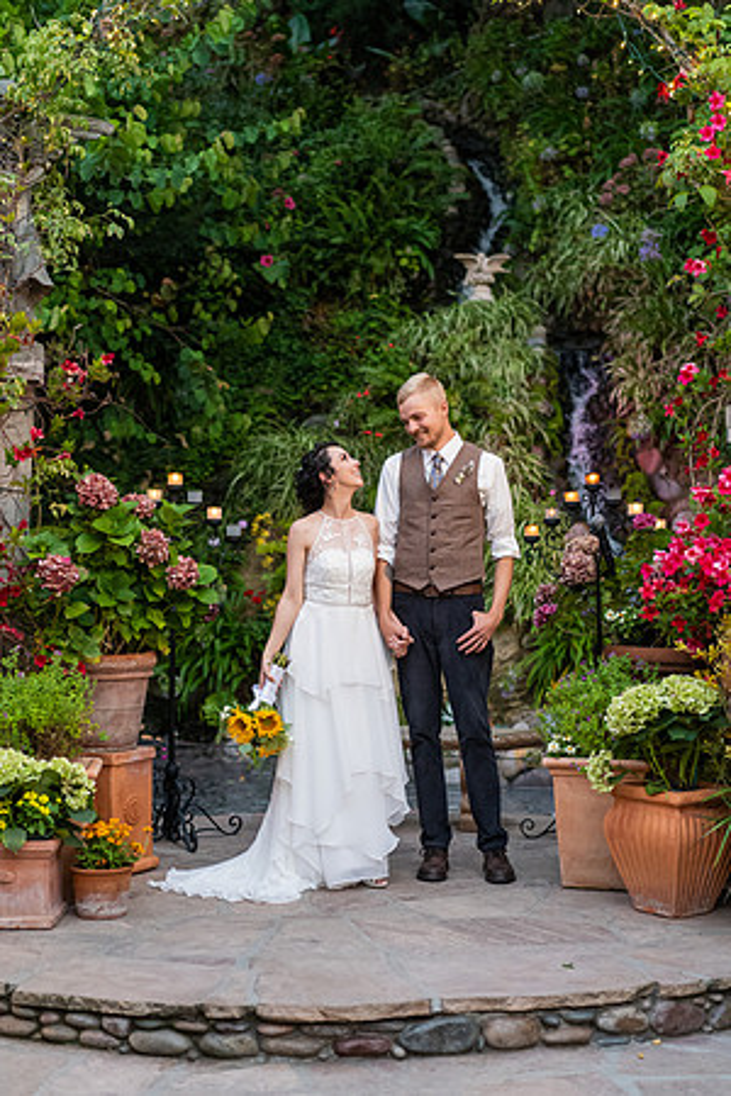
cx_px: 366
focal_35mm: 55
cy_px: 548
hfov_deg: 24.6
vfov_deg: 36.2
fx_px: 1675
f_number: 2.2
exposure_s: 1/320
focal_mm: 55
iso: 500
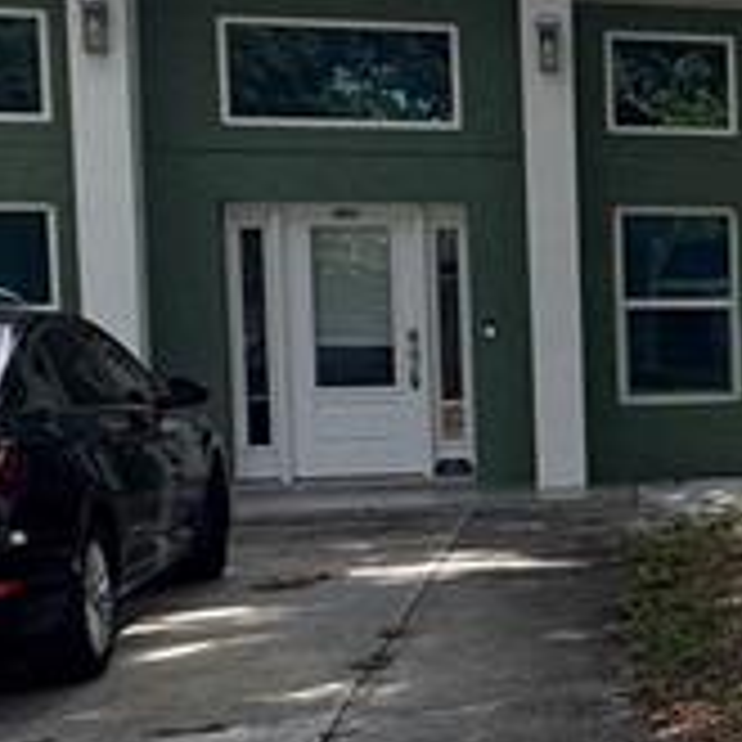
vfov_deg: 22.5
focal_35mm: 77
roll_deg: +0.1
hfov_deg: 18.0
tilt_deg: -2.3
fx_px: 1867
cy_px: 418
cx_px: 1322
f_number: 2.2
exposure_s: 1/596
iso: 40
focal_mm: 2.22
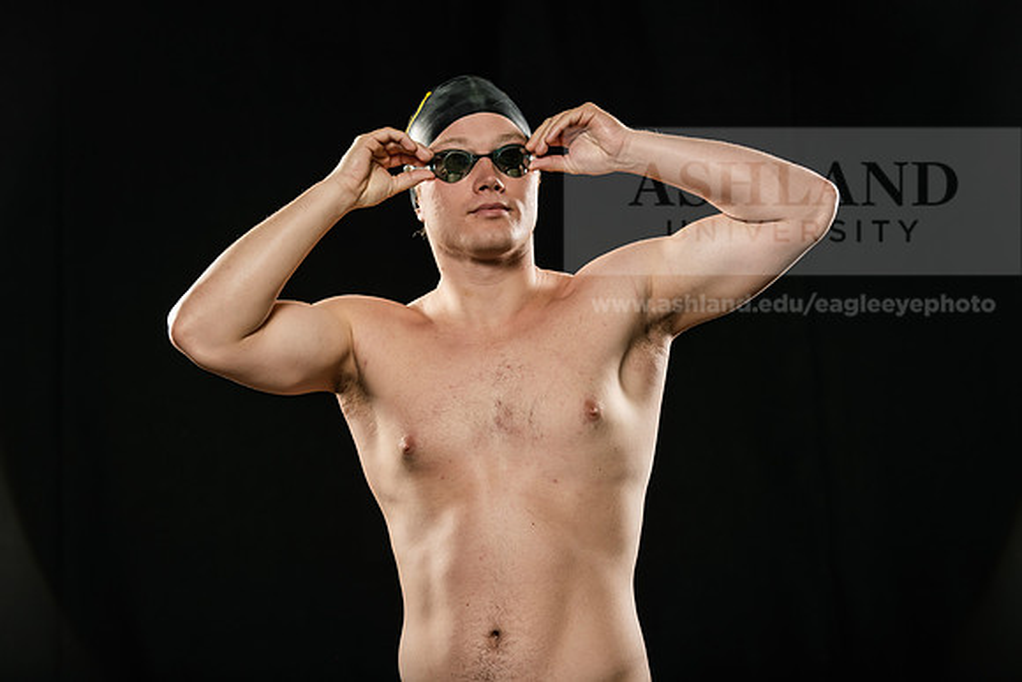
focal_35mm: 105
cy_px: 341
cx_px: 511
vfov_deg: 13.0
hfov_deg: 19.5
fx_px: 2981
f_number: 5.6
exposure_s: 1/250
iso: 320
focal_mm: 105
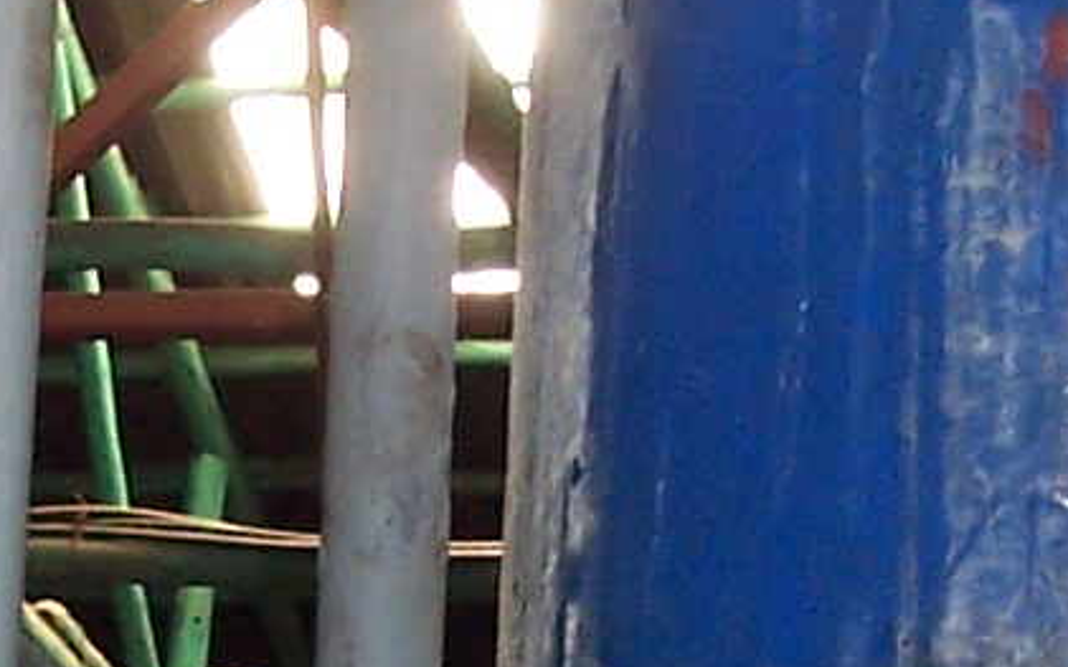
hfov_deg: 10.0
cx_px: 350
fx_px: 6082
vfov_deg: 6.3
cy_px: 738
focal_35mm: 209
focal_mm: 6
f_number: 3
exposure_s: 1/60
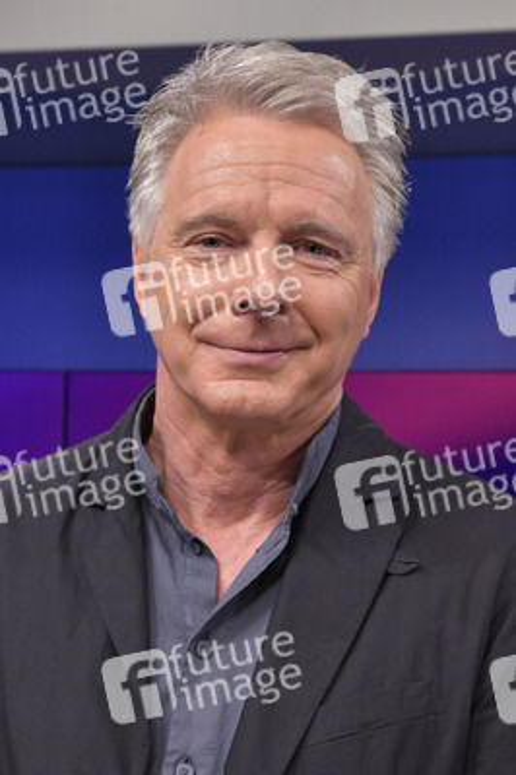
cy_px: 388
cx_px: 258
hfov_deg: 33.3
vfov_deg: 48.5
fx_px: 861
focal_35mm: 40
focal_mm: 40
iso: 2500
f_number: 6.3
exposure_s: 1/200
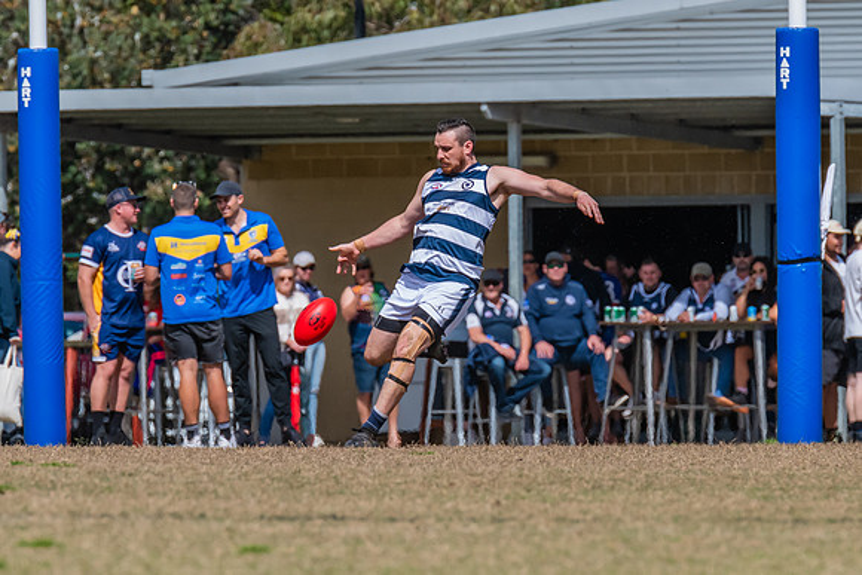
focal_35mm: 652
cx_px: 451
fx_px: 15610
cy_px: 254
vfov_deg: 2.1
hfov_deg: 3.2
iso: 800
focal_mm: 420
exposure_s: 1/1600
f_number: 10
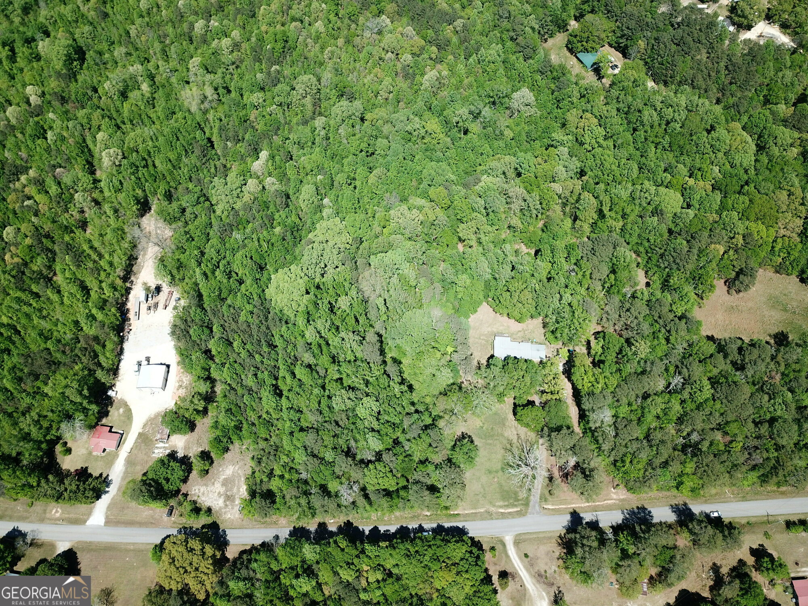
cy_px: 303
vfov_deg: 53.1
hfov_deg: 67.3
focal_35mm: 26
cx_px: 404
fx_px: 607
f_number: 2.2
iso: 100
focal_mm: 4.73
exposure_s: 1/941
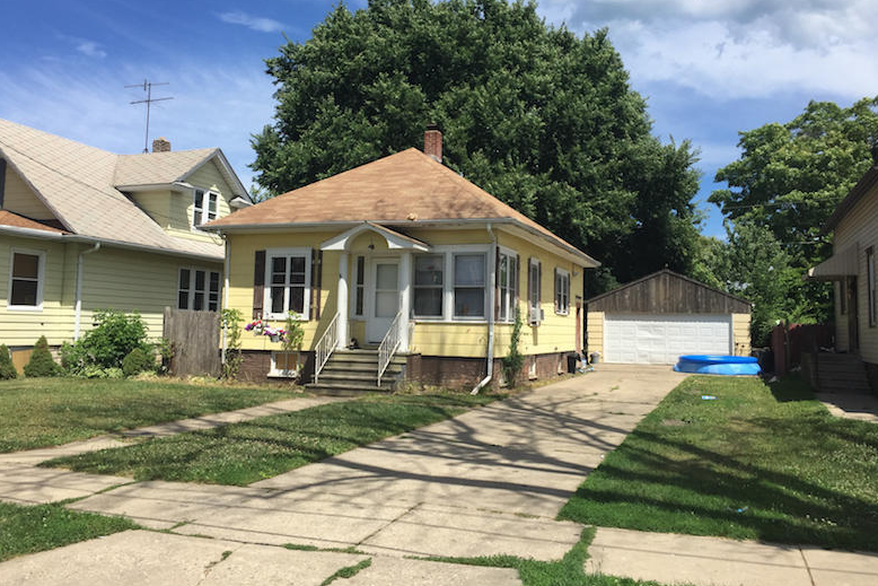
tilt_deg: +4.7
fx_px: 756
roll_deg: -1.2
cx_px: 431
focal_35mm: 31
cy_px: 259
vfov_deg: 42.3
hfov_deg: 60.3
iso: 32
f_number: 2.2
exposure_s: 1/1883
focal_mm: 4.15
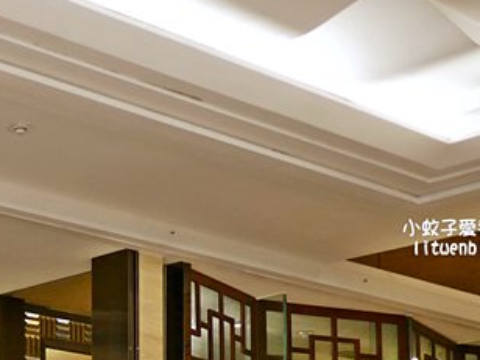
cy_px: 531
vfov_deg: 15.1
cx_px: -162
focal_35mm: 91
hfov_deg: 19.6
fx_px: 1262
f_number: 2.5
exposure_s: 1/60
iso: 500
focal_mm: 14
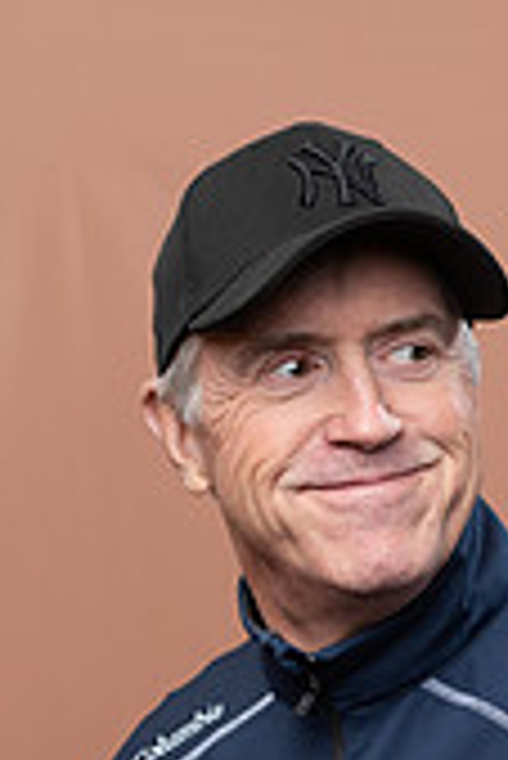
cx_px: 355
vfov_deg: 12.4
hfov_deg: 8.5
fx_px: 3422
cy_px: 931
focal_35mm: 162
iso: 320
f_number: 4
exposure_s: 1/160
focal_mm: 61
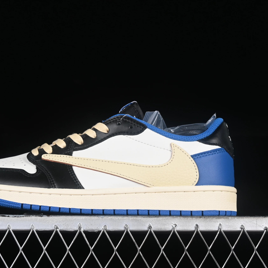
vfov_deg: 18.1
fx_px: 841
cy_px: 134
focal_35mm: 96
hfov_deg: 18.1
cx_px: 100
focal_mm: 50
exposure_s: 1/80
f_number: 8
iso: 160
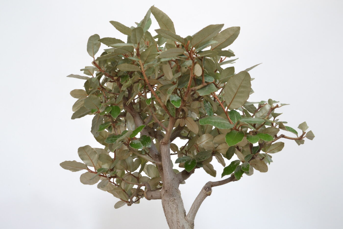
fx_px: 343
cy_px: 114
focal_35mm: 36
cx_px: 172
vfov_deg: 36.9
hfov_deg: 53.1
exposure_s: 1/3
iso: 800
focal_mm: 24
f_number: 18
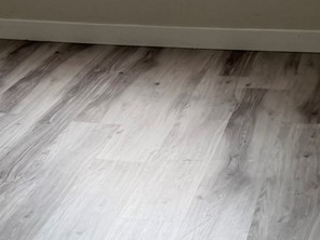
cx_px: 181
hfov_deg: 23.5
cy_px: 179
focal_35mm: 83
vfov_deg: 17.7
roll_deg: +3.4
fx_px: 767
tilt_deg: -24.9
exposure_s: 1/121
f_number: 1.78
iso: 125
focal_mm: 6.76
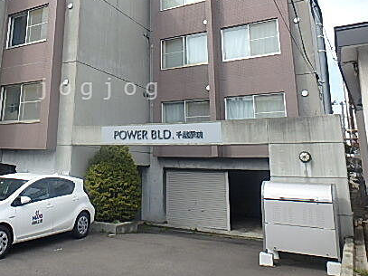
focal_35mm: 33
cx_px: 100
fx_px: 351
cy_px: 89
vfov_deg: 42.3
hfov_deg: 53.3
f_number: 3.5
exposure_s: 1/500
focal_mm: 3.7
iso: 125
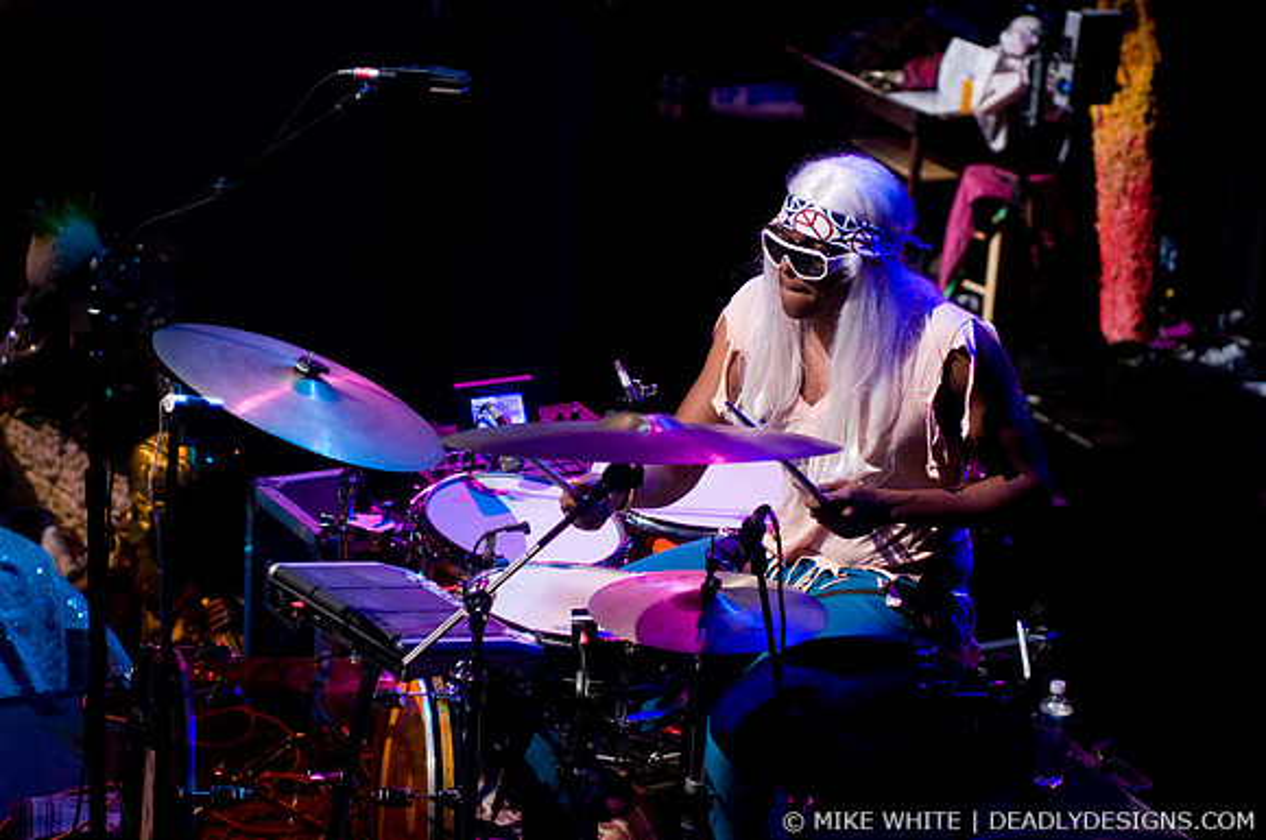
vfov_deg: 13.0
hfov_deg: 19.5
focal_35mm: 105
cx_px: 633
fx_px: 3687
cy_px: 420
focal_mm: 70
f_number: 3.2
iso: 640
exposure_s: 1/100
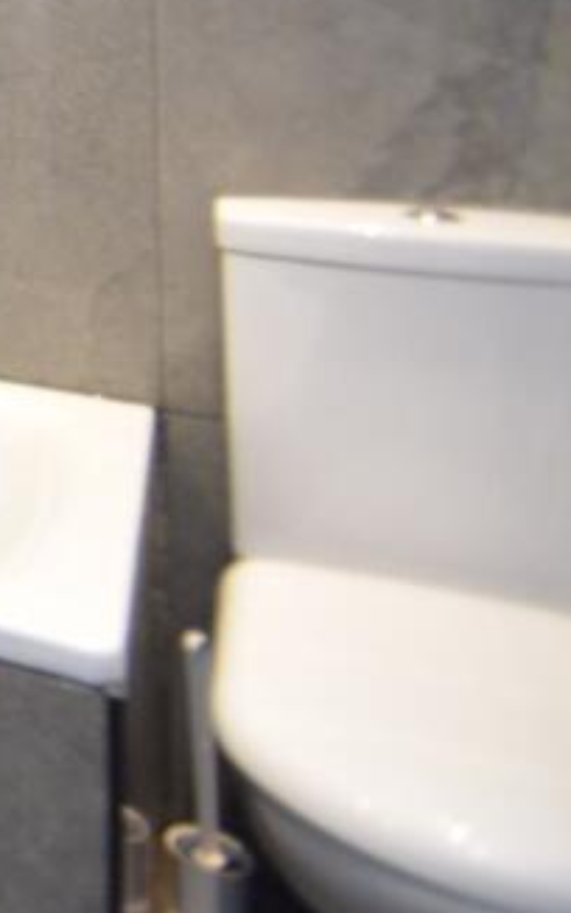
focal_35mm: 48
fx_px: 1194
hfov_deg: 15.8
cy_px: -25
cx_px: -750
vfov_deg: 36.9
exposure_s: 1/30
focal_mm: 10
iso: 1400
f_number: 3.5
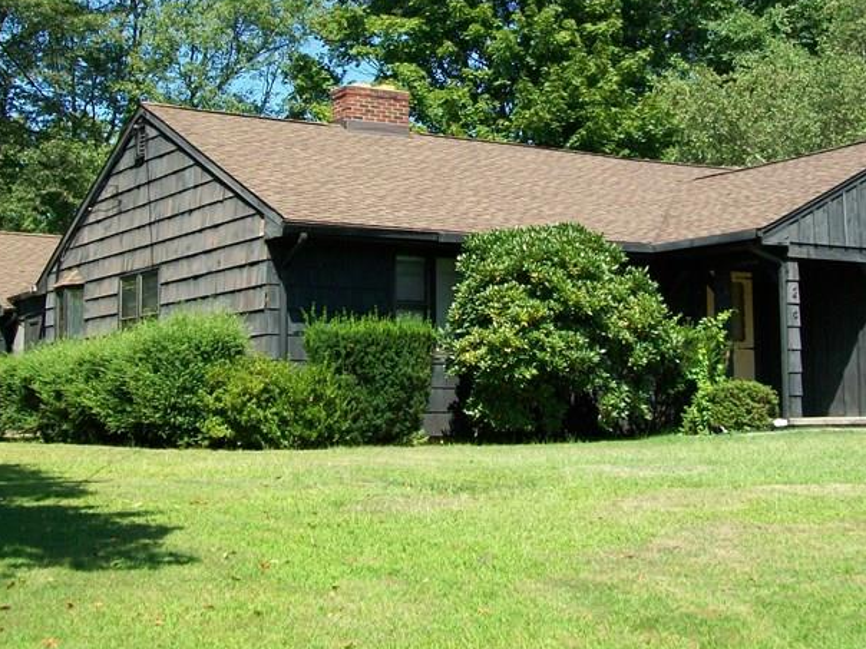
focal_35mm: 61
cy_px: 259
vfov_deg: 24.0
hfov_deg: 31.7
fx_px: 1526
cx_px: 432
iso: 64
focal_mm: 6
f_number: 2.7
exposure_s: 1/640
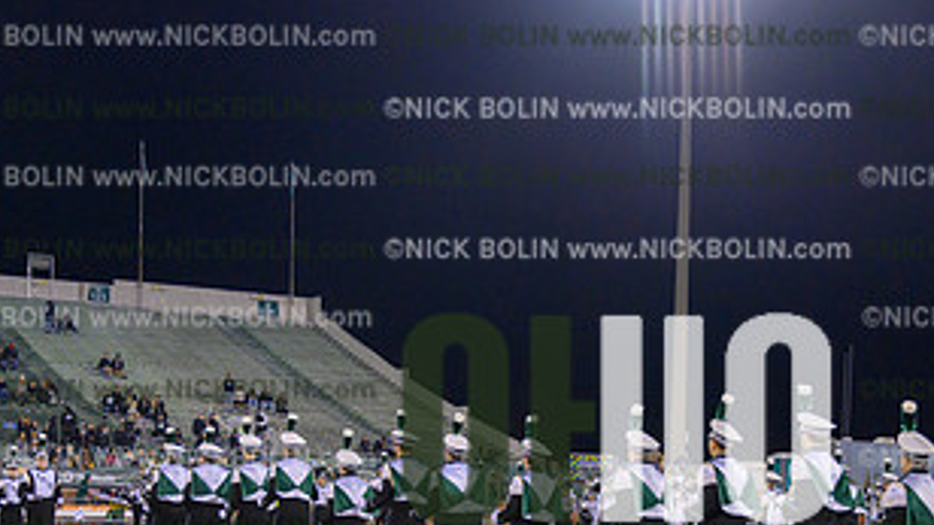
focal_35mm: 71
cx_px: 616
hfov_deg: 29.6
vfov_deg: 16.8
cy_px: 460
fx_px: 1758
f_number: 4
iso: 5000
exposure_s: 1/800
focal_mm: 36
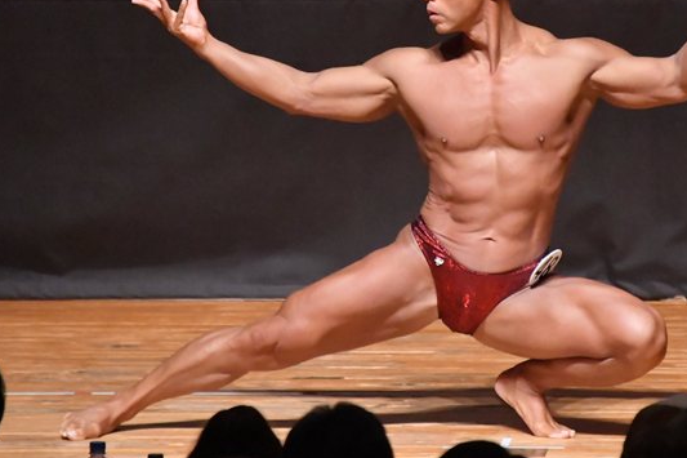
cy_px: 134
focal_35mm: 545
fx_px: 10397
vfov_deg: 2.5
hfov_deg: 3.8
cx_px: 452
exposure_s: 1/400
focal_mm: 250
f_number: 5.6
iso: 12800
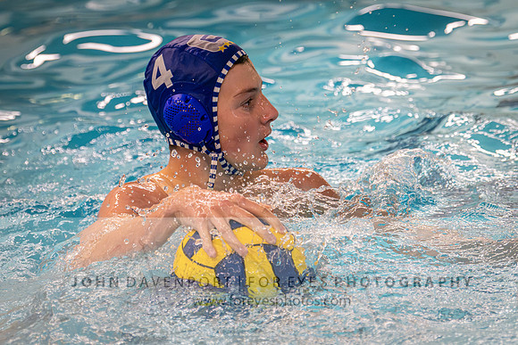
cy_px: 139
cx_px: 179
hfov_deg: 7.9
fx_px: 3746
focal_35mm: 260
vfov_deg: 5.3
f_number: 4
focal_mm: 170
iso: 10000
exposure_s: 1/1000
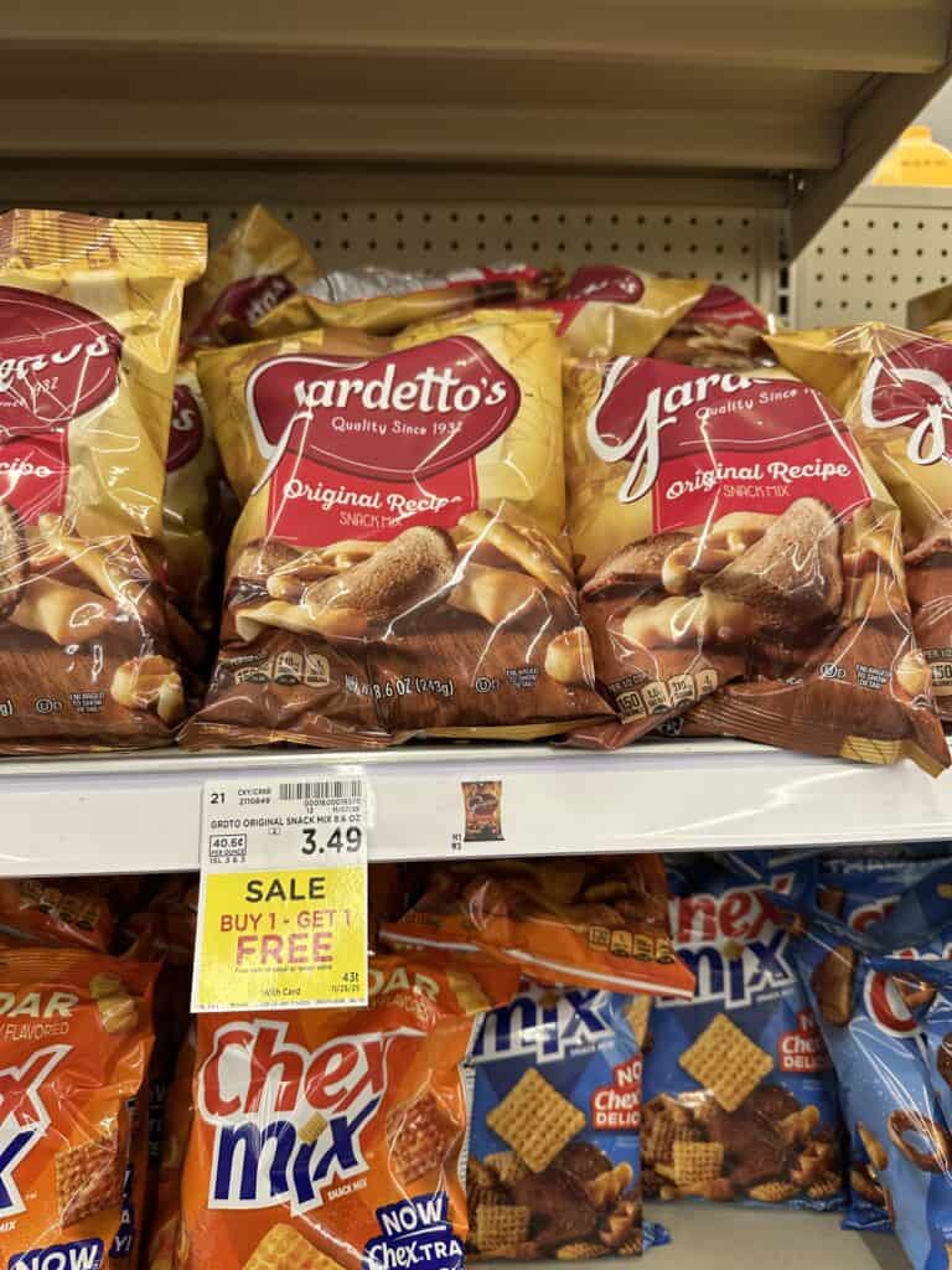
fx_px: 880
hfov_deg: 56.8
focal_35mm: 24
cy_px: 635
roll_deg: +1.6
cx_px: 476
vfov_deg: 71.6
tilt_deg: -9.3
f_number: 1.78
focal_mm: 6.86
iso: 160
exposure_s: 1/105
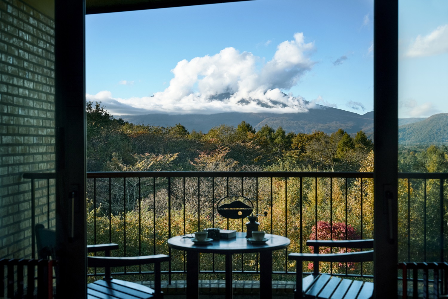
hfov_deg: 41.1
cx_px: 224
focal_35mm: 48
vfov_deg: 28.1
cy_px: 150
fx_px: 597
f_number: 5.6
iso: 640
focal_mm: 48
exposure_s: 1/640
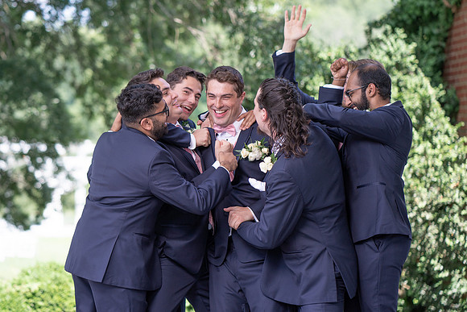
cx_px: 218
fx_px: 1355
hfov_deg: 19.6
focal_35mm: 104
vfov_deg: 13.1
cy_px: 152
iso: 100
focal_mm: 85
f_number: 2.2
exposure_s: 1/1000
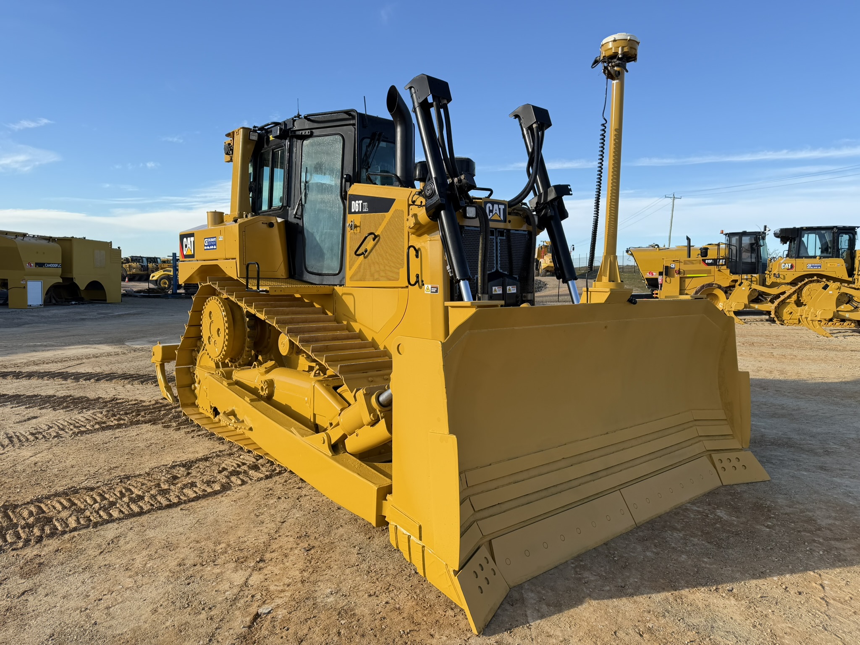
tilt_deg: -4.1
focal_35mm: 24
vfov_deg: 56.8
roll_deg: -1.5
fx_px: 596
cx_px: 430
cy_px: 322
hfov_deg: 71.6
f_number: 1.78
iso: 80
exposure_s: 1/1812
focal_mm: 6.76
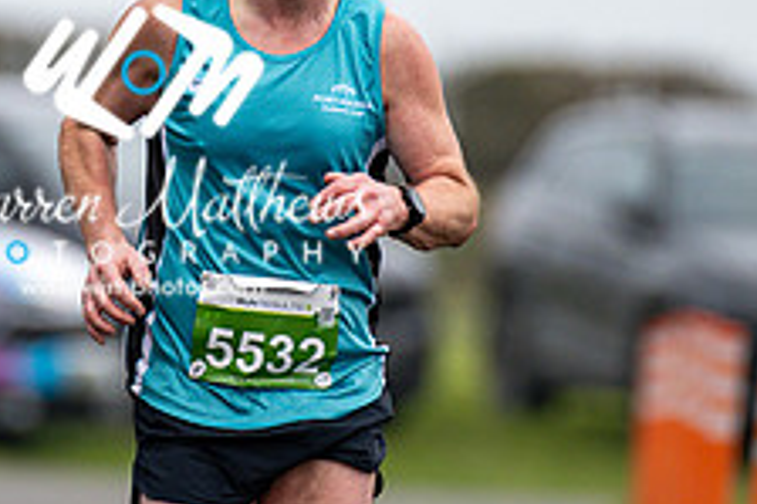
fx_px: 24479
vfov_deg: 1.2
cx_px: 142
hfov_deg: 1.8
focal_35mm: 1165
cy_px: 145
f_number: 2.8
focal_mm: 300
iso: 250
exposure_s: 1/1600
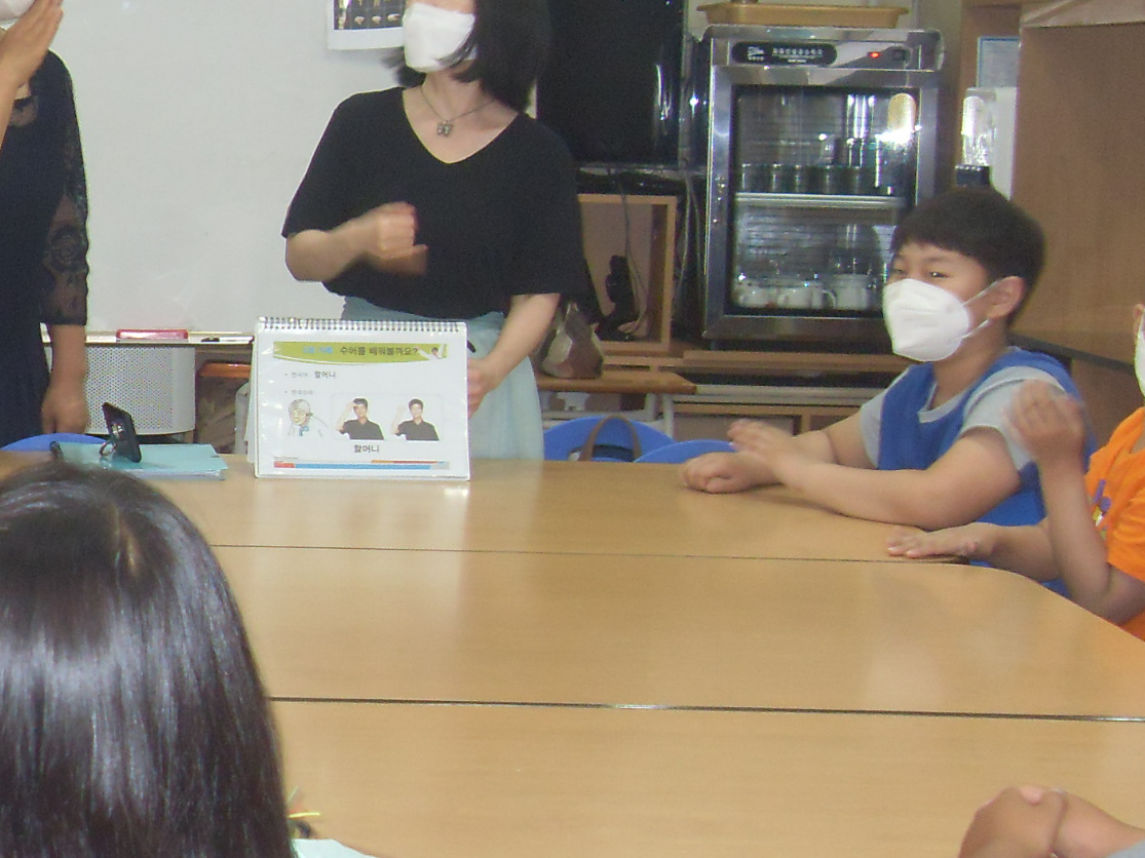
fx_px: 2844
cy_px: 539
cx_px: 64
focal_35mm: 86
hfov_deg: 22.1
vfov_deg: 17.1
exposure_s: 1/45
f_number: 2.8
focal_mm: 6.3
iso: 200
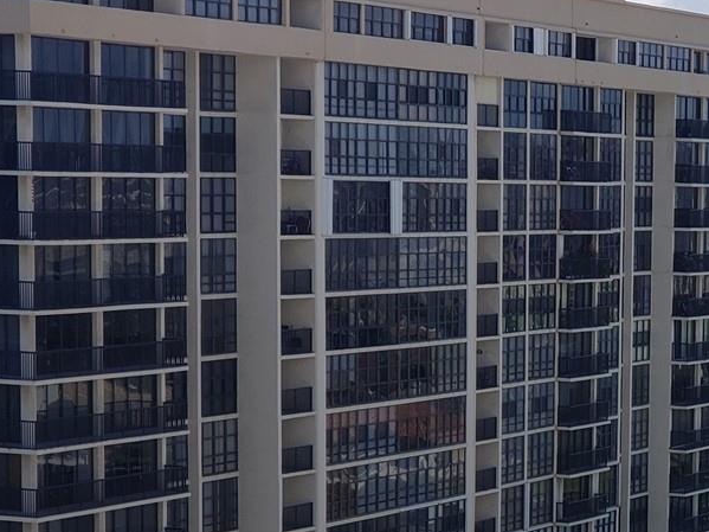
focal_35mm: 139
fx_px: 2846
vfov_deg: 10.5
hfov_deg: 13.8
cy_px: 588
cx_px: 845
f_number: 2.4
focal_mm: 6
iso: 32
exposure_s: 1/1067
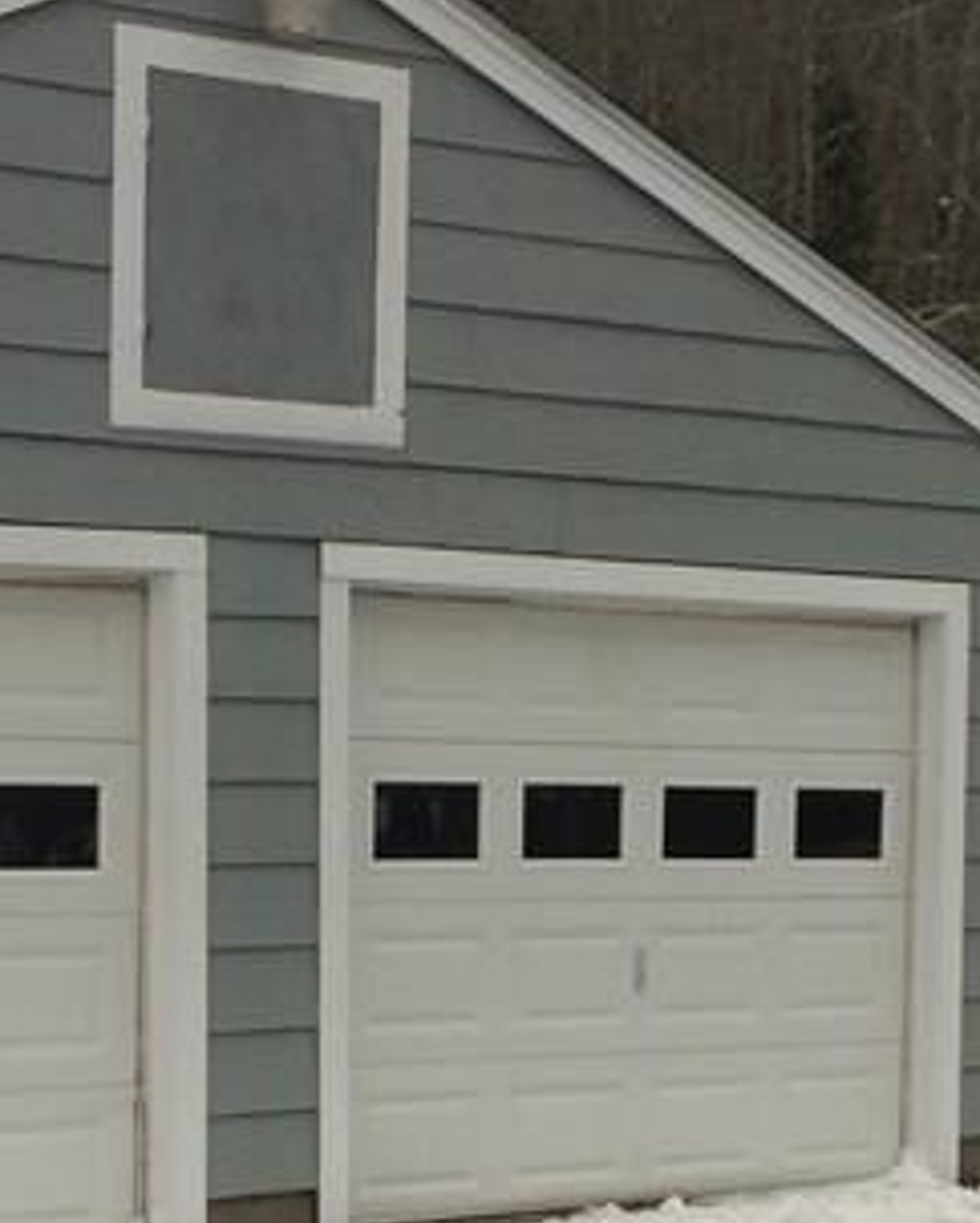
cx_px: 575
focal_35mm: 96
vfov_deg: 19.8
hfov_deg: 16.0
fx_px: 3477
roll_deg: +0.8
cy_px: 940
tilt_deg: -3.9
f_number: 2.2
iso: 32
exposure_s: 1/187
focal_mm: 4.15
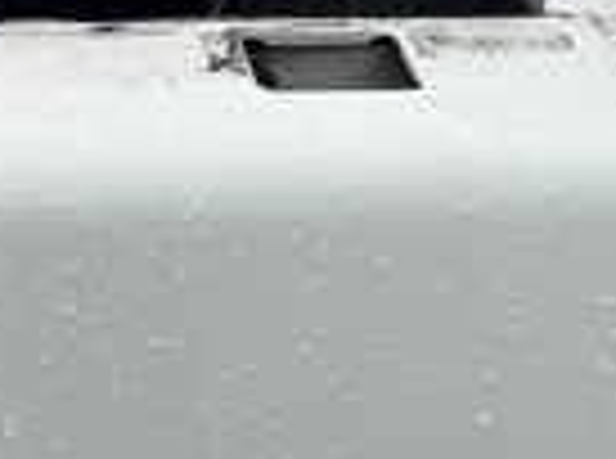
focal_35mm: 82
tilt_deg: -23.7
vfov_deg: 17.6
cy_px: 32
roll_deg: -1.8
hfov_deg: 23.5
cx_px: 112
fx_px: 1455
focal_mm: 3
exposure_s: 1/248
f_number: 1.8
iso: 25
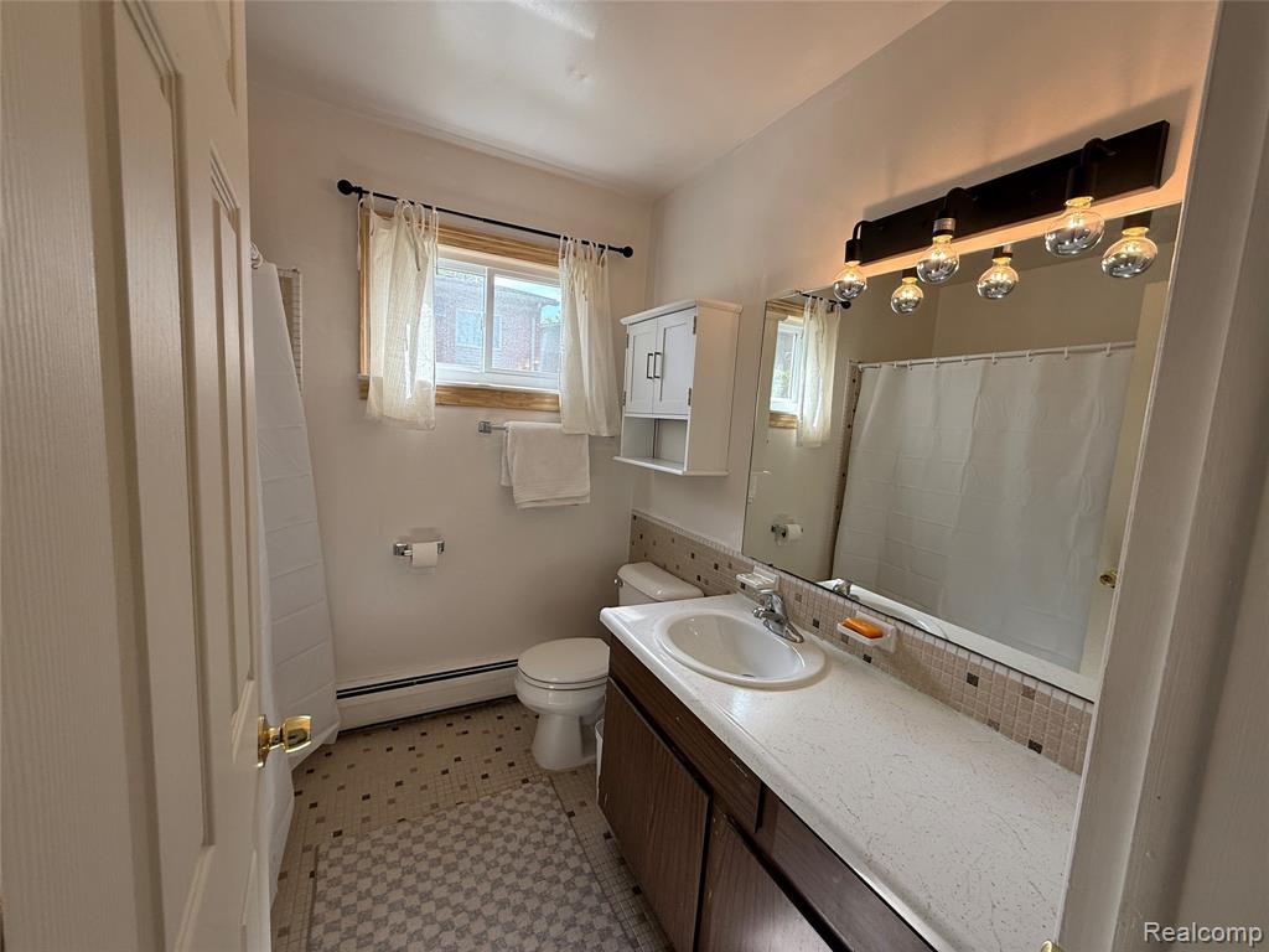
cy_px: 476
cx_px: 634
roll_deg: -2.7
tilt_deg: -7.0
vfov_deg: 85.7
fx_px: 513
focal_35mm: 14
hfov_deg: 102.1
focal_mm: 2.22
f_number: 2.2
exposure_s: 1/145
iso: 64
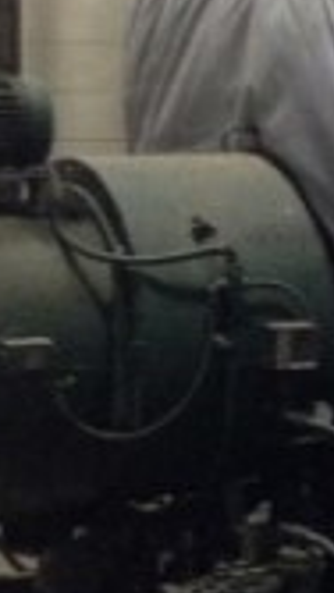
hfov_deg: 8.5
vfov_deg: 15.5
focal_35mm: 138
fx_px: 2172
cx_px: 590
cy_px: 170
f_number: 2.4
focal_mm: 4.12
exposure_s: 1/15
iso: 500
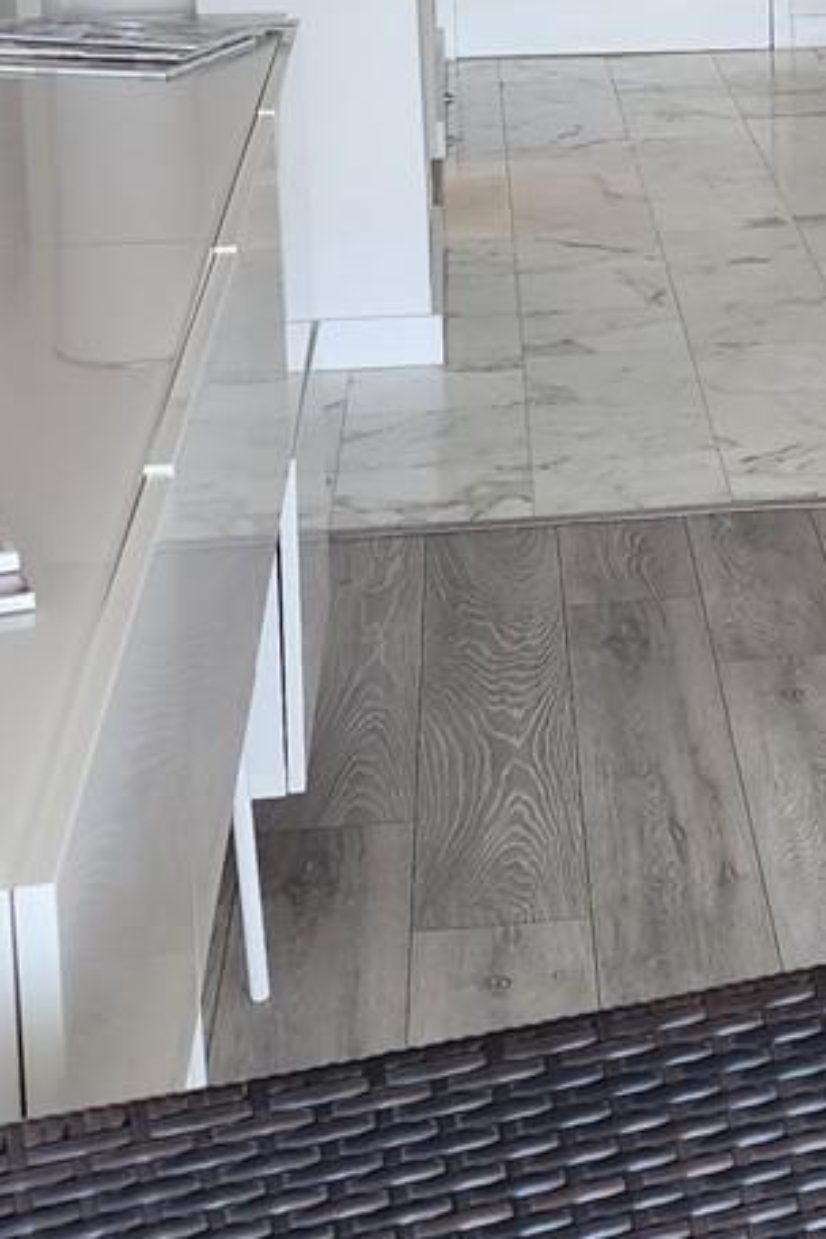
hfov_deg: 15.6
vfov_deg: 23.4
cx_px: 1035
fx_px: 2891
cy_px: 79
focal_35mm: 84
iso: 125
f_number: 1.8
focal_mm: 6.4
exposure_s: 1/180
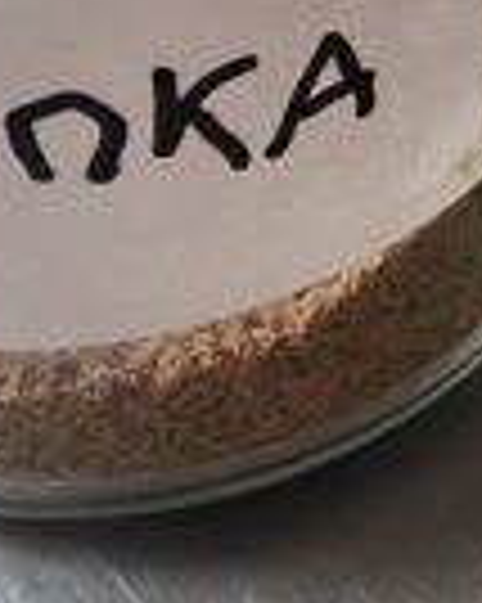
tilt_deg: -34.7
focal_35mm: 126
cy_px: -279
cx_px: 714
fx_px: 2249
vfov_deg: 14.4
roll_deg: -0.1
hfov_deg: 11.7
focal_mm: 4.25
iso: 125
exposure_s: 1/60
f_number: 1.8
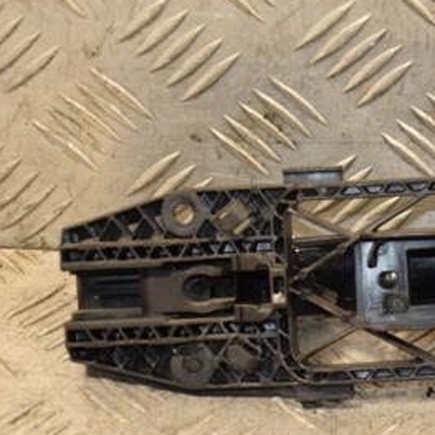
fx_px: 2730
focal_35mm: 192
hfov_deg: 9.0
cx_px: 455
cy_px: 283
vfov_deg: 9.1
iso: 800
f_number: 5.3
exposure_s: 1/125
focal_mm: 66
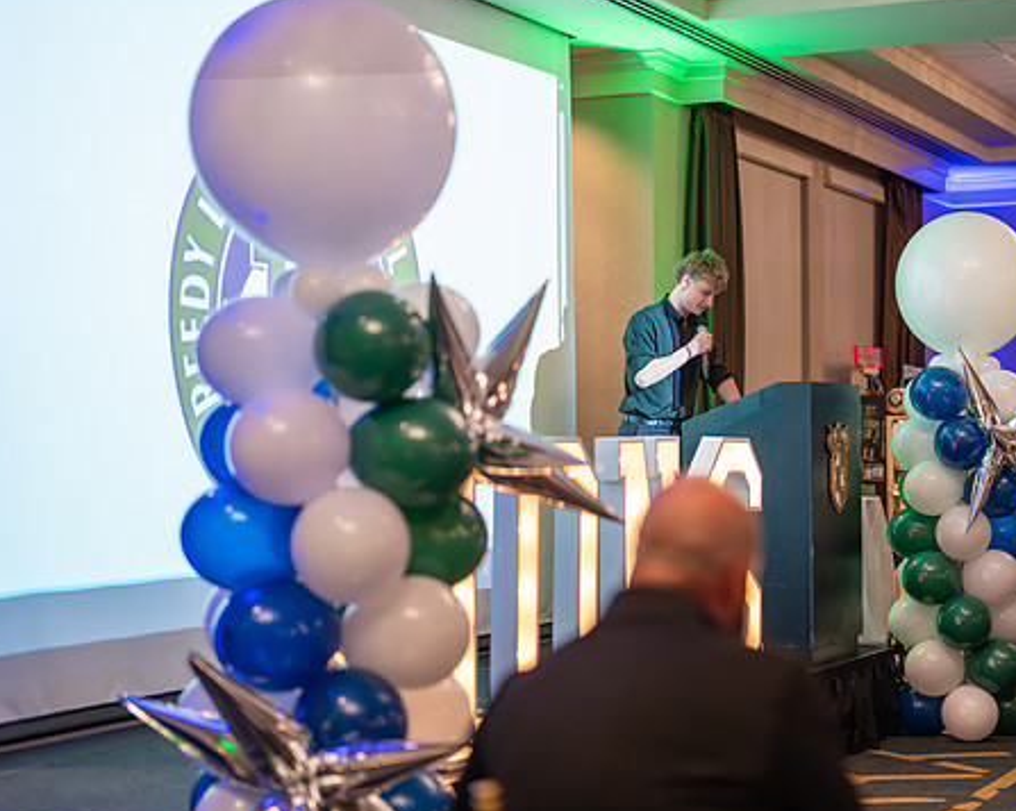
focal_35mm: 68
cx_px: 641
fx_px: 2043
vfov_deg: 22.5
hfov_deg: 27.8
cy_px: 368
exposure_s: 1/400
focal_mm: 50
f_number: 1.2
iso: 1250
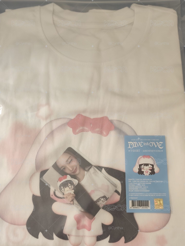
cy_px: 123
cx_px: 92
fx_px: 235
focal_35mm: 33
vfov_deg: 55.4
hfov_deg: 42.9
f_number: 1.65
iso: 1600
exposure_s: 1/24
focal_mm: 6.19
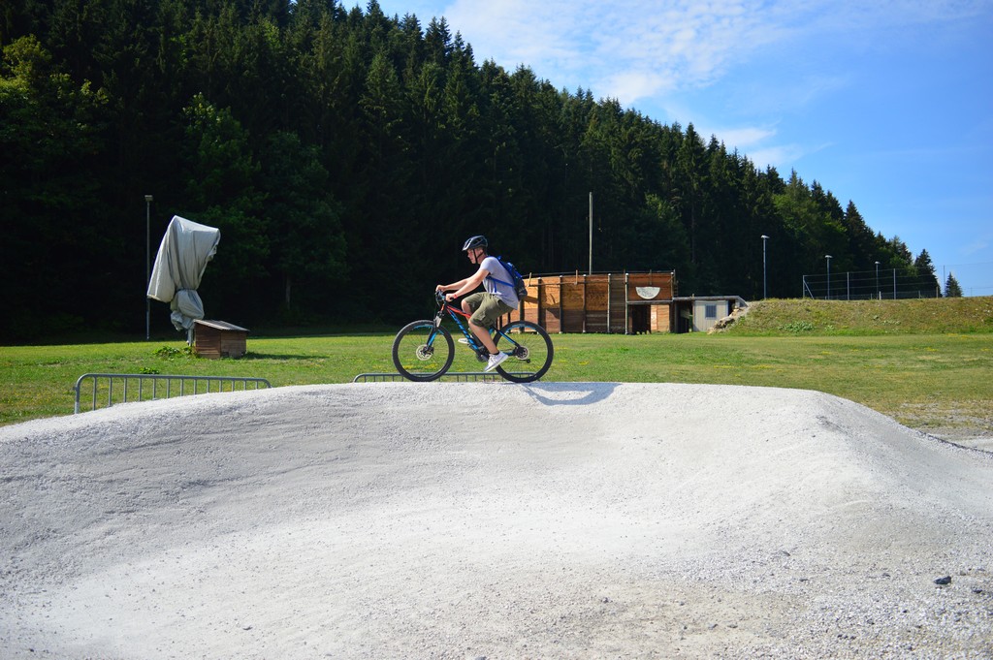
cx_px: 496
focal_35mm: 30
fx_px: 827
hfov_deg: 62.0
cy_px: 330
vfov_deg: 43.5
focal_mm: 20
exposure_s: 1/2000
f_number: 3.8
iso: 200
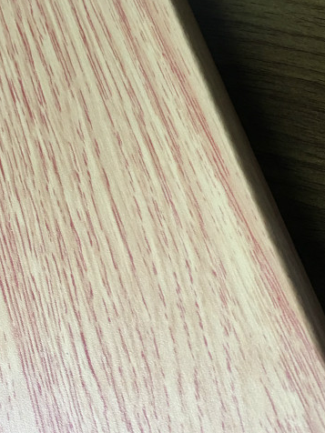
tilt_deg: -62.4
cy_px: 240
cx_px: 120
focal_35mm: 65
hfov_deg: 22.5
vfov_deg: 29.8
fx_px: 814
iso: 40
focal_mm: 4.15
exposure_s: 1/17
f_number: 2.2
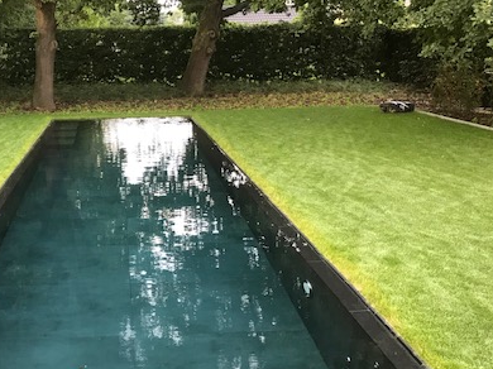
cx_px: 128
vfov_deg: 31.5
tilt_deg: -13.3
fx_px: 655
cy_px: 198
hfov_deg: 40.2
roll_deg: +1.3
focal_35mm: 46
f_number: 1.8
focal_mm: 3.99
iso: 32
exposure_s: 1/33
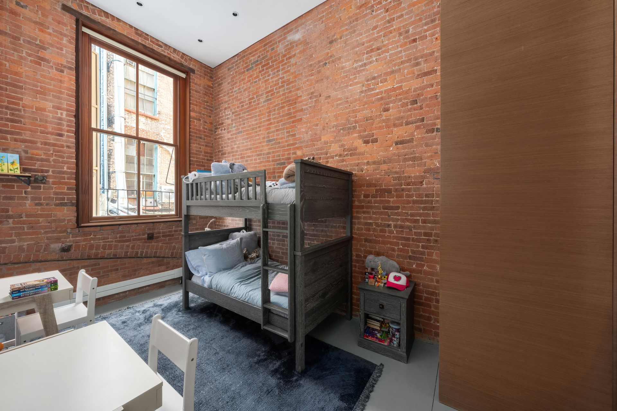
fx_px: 223
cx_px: 308
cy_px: 206
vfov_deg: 85.4
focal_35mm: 13
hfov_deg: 108.3
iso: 1000
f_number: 22
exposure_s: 30
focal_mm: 13
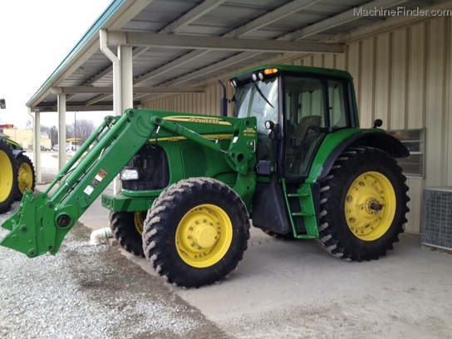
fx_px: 457
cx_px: 226
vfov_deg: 40.7
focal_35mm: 35
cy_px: 170
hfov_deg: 52.6
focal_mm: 4.28
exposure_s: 1/120
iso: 64
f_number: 2.4
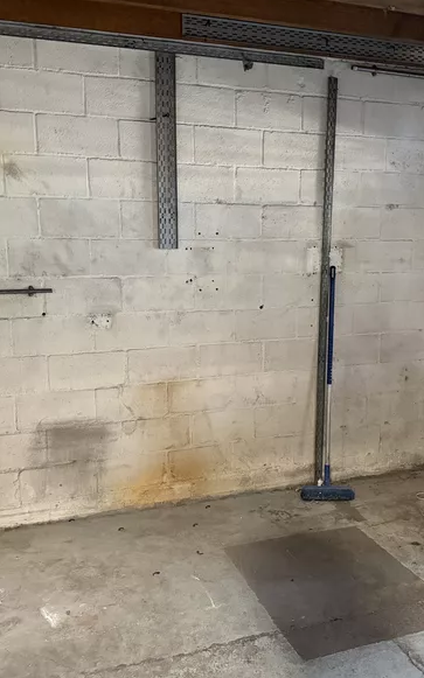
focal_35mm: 35
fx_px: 647
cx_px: 257
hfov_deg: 36.1
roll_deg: +0.6
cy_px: 341
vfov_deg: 55.3
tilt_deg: -7.9
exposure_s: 1/56
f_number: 1.78
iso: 800
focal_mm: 6.76
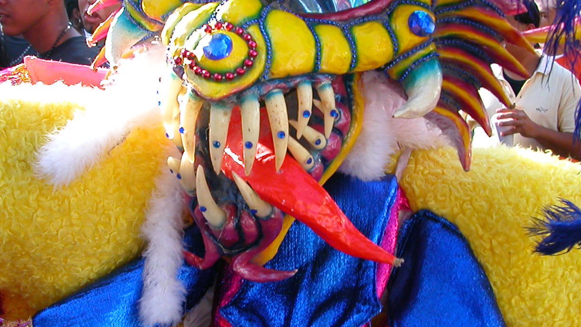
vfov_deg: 22.6
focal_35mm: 53
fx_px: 817
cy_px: 164
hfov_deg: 39.1
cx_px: 263
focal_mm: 5.6
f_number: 2.7
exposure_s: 1/209
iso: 100
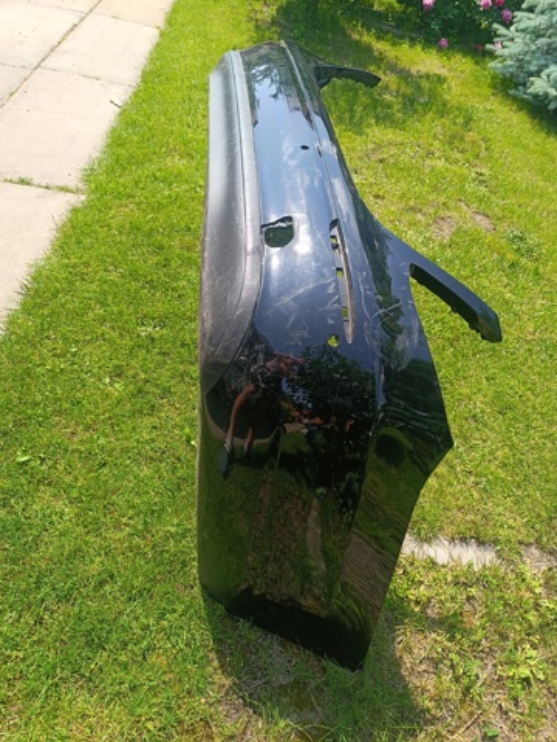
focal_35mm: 24
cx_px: 278
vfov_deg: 71.6
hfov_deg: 56.8
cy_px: 371
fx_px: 515
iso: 50
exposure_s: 1/267
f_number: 1.65
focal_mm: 6.14
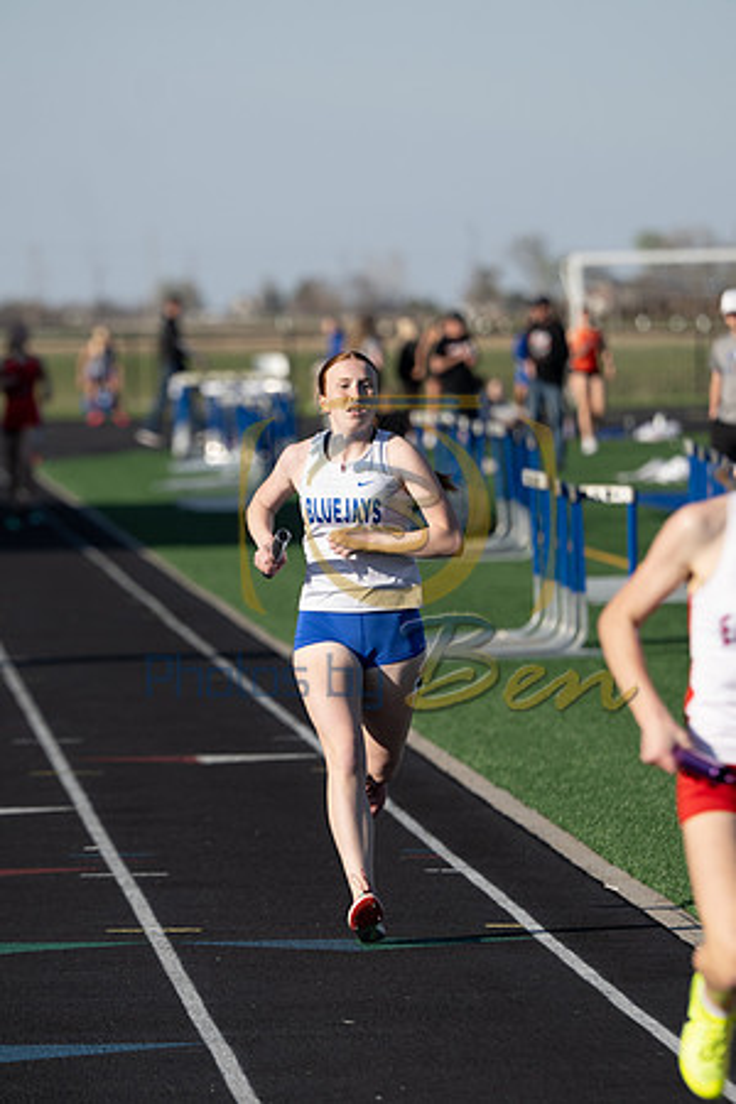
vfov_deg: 7.4
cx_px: 368
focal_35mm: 277
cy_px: 552
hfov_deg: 5.0
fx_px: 8494
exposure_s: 1/1250
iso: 100
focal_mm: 185
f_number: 3.5
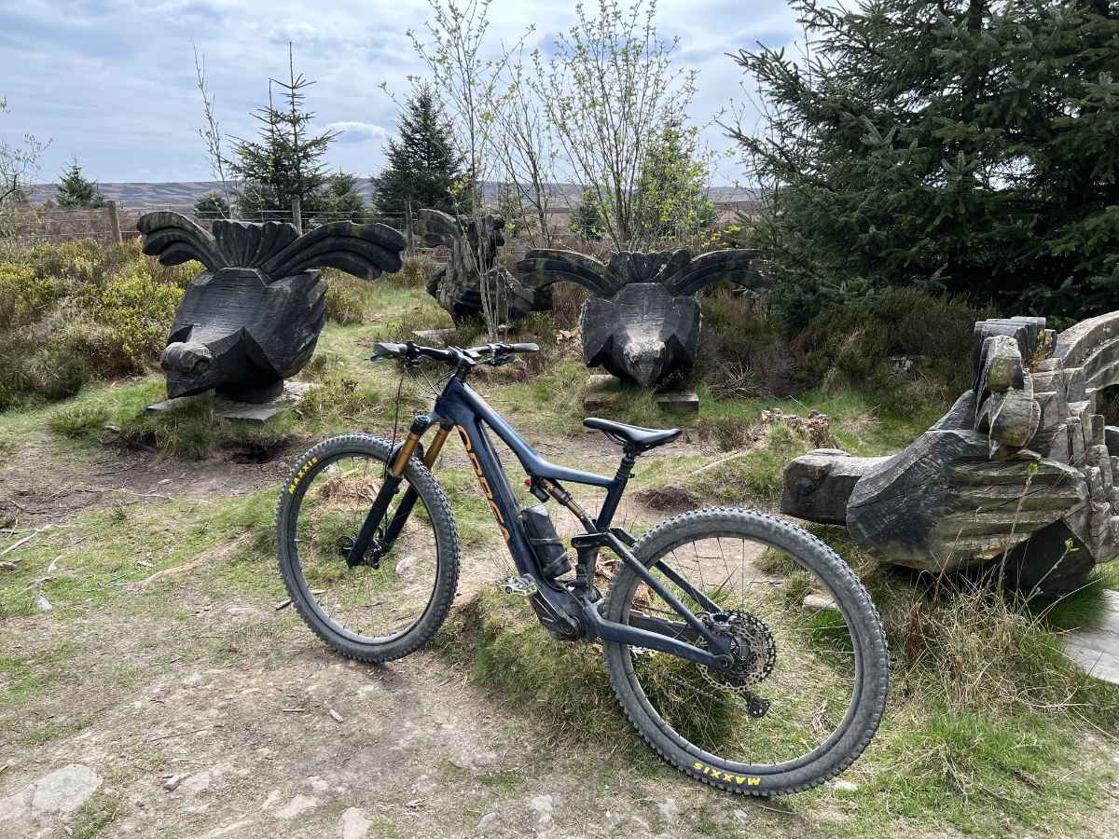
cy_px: 420
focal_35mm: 26
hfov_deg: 67.3
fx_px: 840
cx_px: 560
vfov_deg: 53.1
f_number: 1.5
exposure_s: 1/1669
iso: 50
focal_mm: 5.7
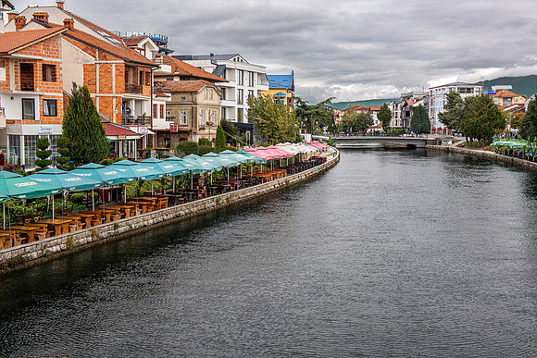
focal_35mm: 48
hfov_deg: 41.1
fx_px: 716
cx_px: 268
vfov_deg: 28.1
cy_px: 179
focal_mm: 48
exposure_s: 1/60
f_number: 16
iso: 140
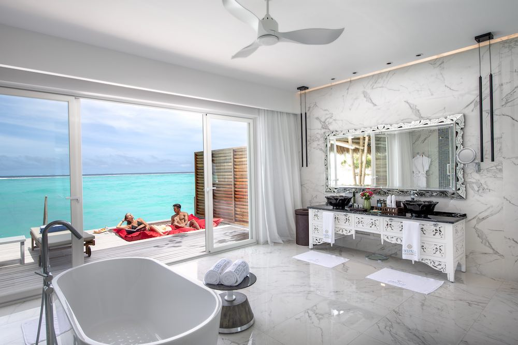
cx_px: 259
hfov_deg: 81.2
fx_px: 302
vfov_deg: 59.5
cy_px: 172
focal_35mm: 21
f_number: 8
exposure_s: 1/50
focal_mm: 21
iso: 100
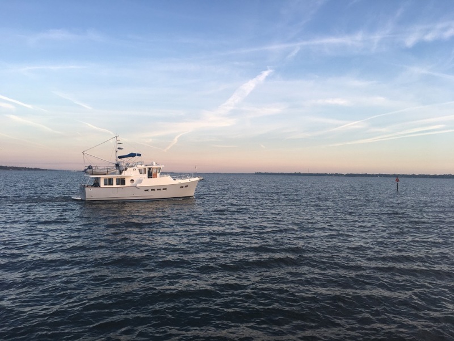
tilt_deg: +0.5
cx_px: 227
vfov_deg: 48.2
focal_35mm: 29
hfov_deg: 61.7
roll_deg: -0.9
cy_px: 170
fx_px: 380
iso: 25
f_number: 2.2
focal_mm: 4.15
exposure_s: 1/303
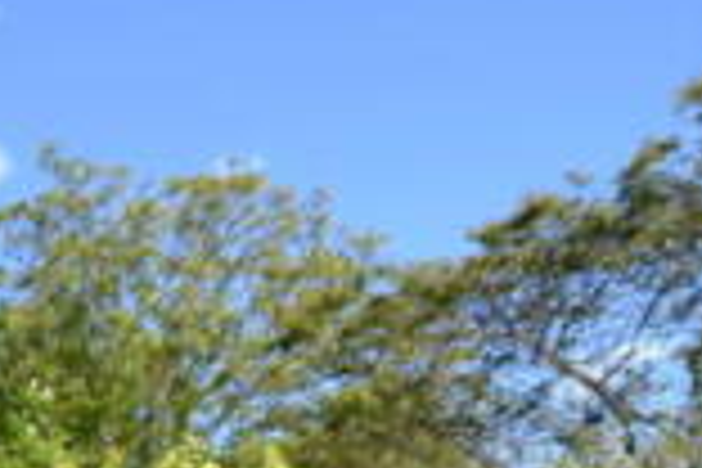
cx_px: -344
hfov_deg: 24.8
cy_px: 808
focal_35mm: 63
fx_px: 1228
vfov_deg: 17.9
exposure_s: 1/200
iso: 100
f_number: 7.1
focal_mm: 10
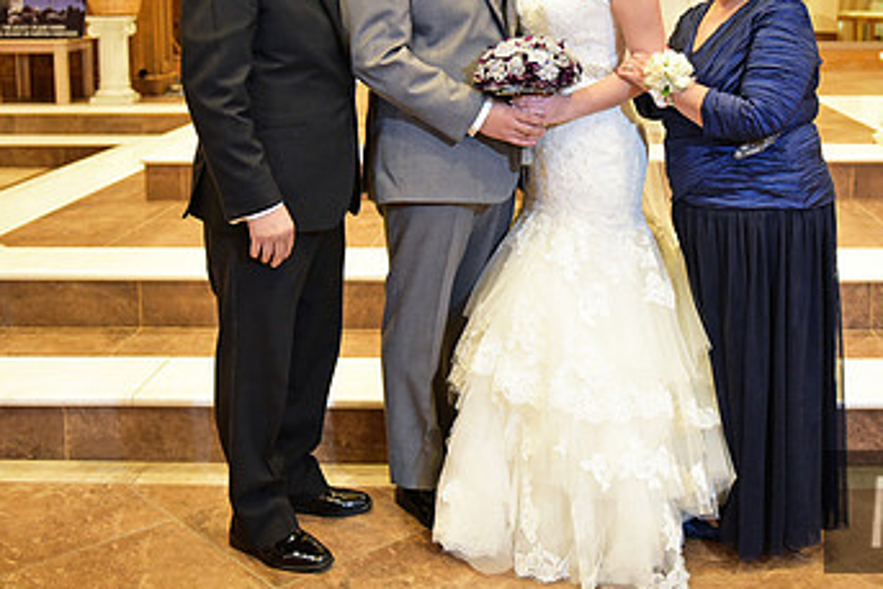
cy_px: 114
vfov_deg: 27.0
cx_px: 538
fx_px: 1202
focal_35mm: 49
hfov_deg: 40.1
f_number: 2.8
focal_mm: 29
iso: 2000
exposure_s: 1/160
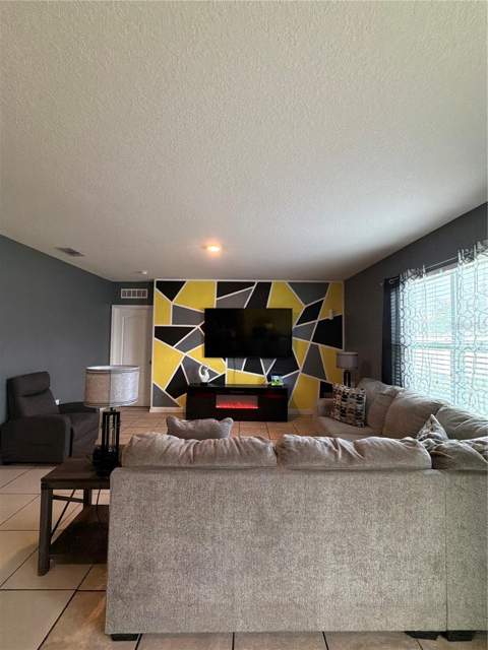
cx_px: 244
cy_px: 325
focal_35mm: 14
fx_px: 263
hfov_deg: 85.7
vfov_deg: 102.1
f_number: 2.2
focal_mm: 2.22
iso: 500
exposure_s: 1/60
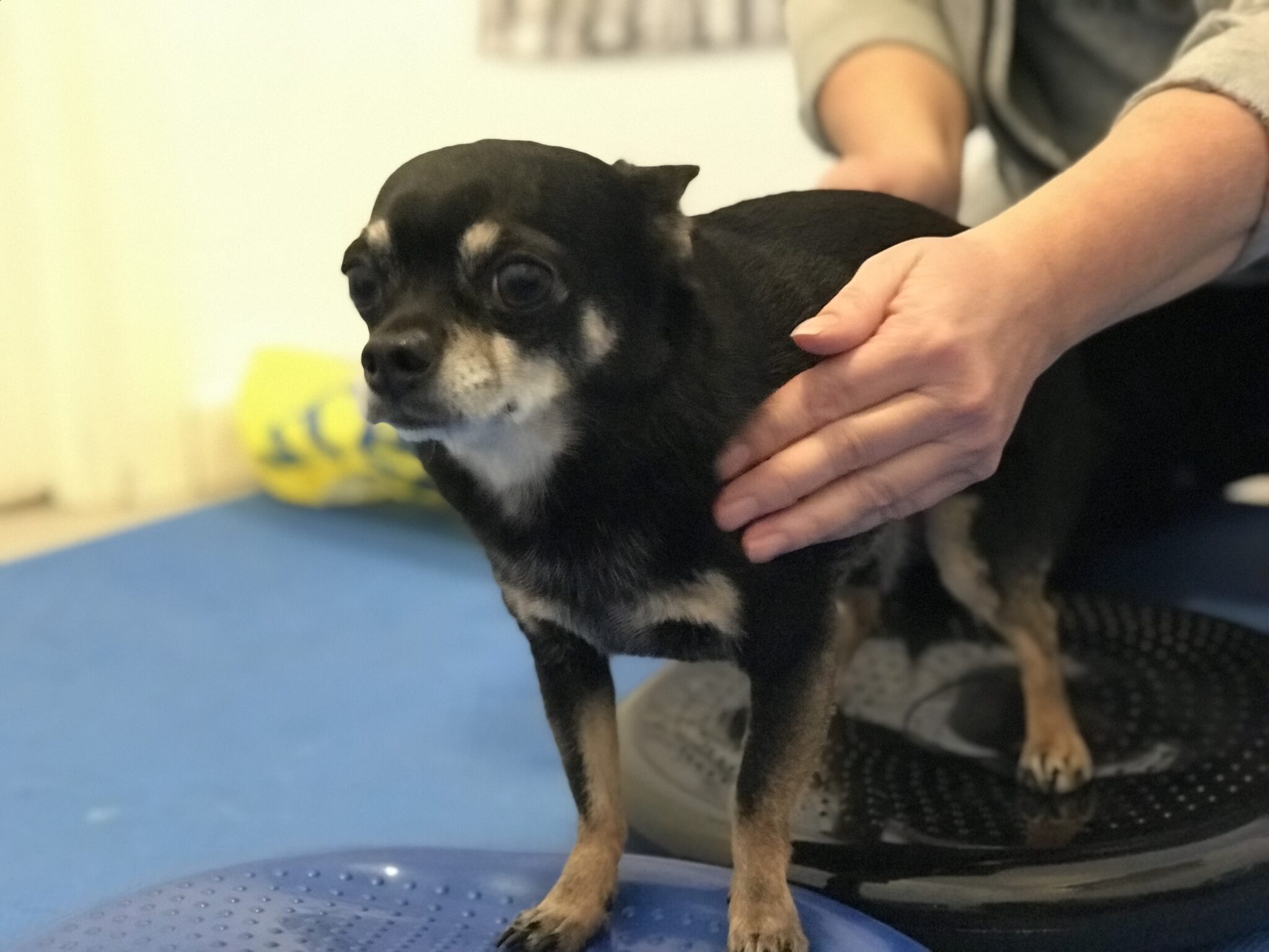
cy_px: 476
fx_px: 2090
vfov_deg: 25.7
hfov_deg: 33.8
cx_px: 634
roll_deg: +2.1
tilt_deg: -13.4
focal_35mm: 57
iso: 1000
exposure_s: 1/50
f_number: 2.8
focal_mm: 6.6
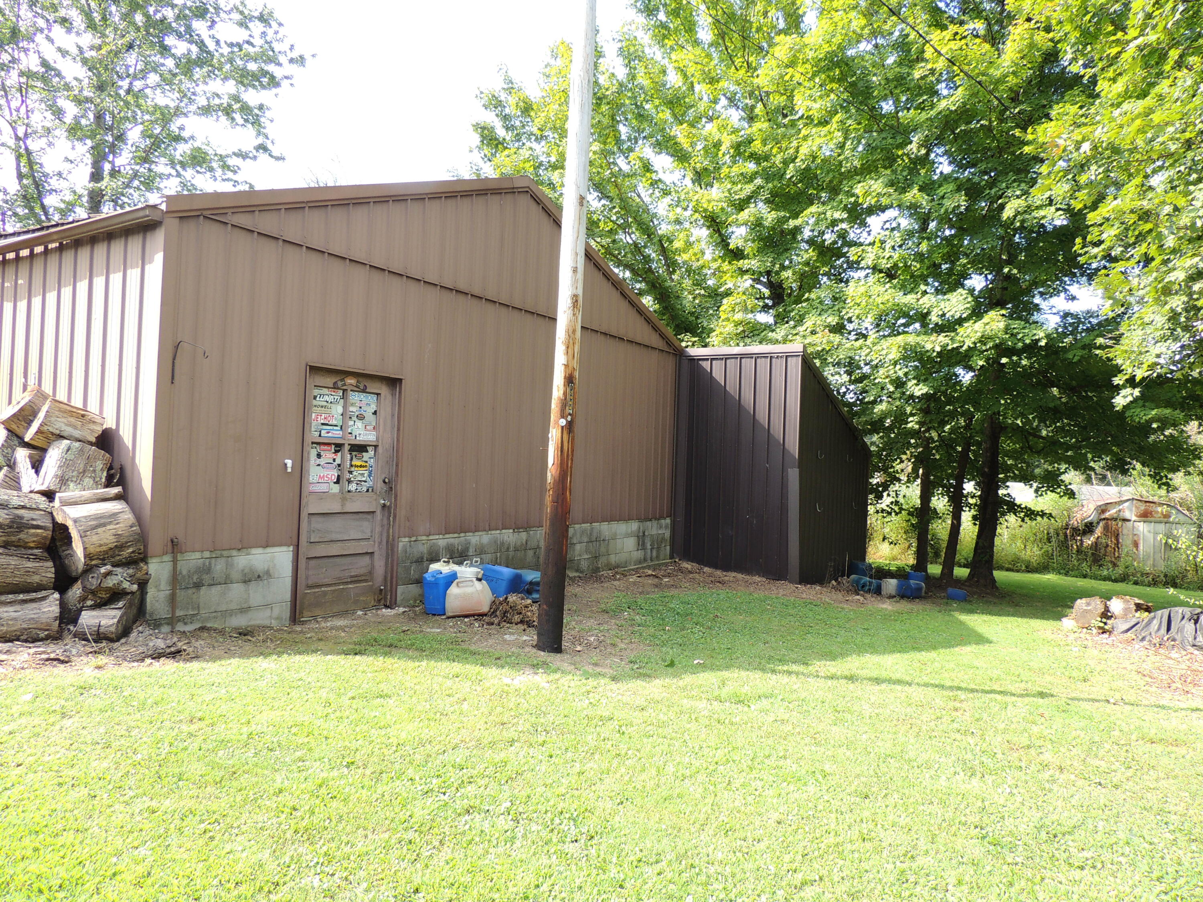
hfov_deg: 71.6
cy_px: 451
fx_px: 834
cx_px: 602
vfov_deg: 56.8
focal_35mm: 24
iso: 100
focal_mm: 4.3
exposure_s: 1/200
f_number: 3
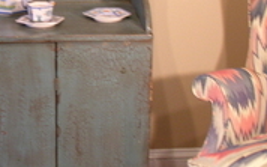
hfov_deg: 19.5
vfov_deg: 12.5
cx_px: 8
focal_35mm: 104
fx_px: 756
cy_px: 41
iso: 98
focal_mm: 8.9
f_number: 2.8
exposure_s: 1/4.2
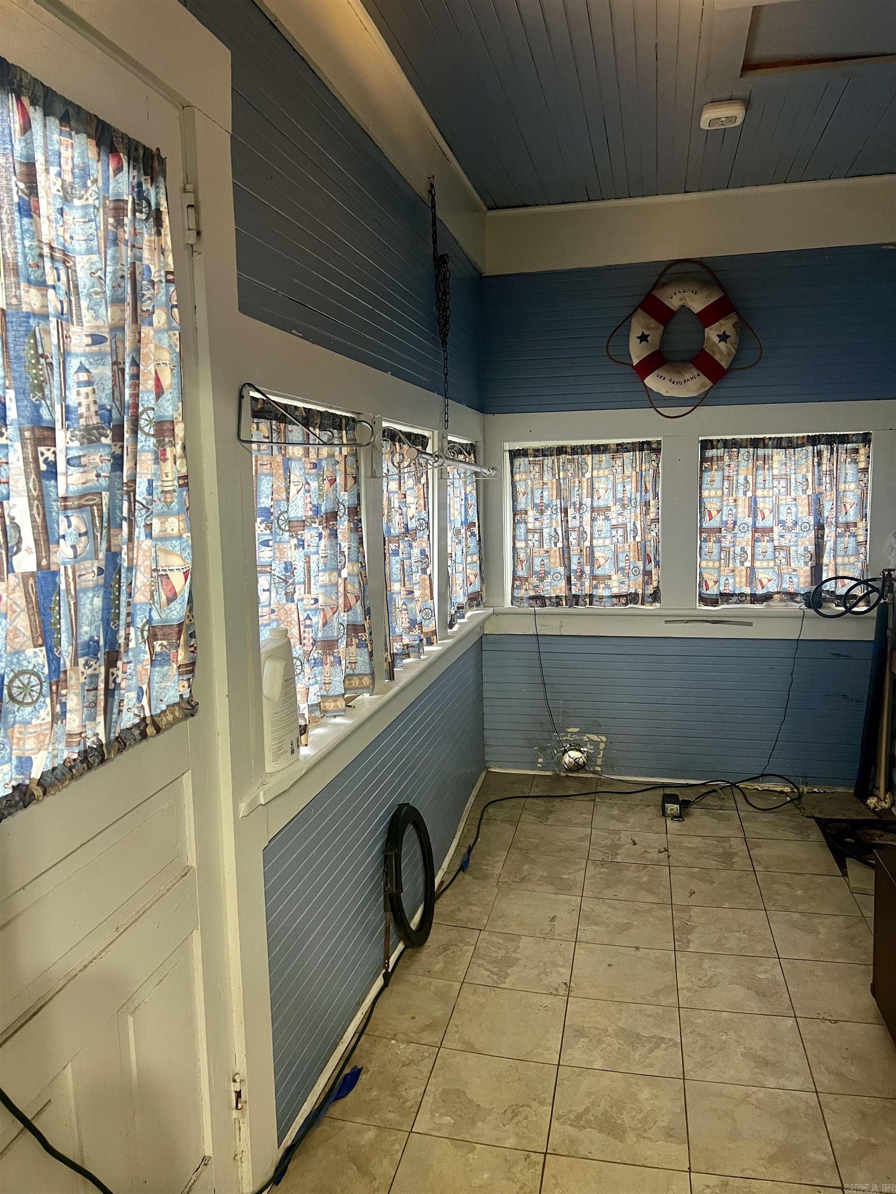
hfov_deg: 53.1
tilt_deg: -7.9
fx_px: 897
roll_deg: +1.5
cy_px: 597
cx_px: 448
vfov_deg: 67.3
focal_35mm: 26
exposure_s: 1/60
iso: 200
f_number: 1.5
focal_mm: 5.7
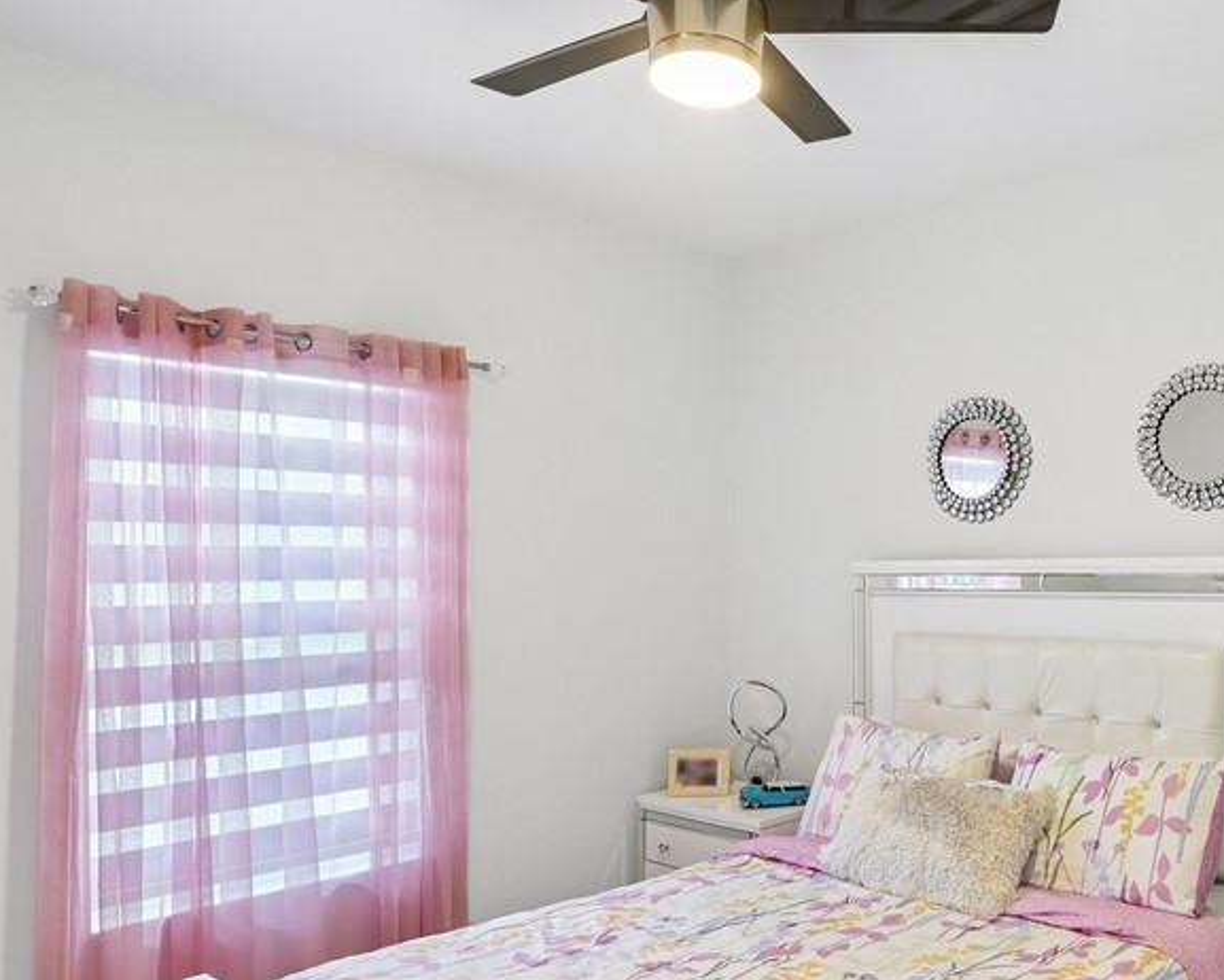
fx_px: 1087
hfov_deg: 55.7
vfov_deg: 48.4
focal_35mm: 30
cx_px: 927
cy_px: 561
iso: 400
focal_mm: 17
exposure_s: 1/13
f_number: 8
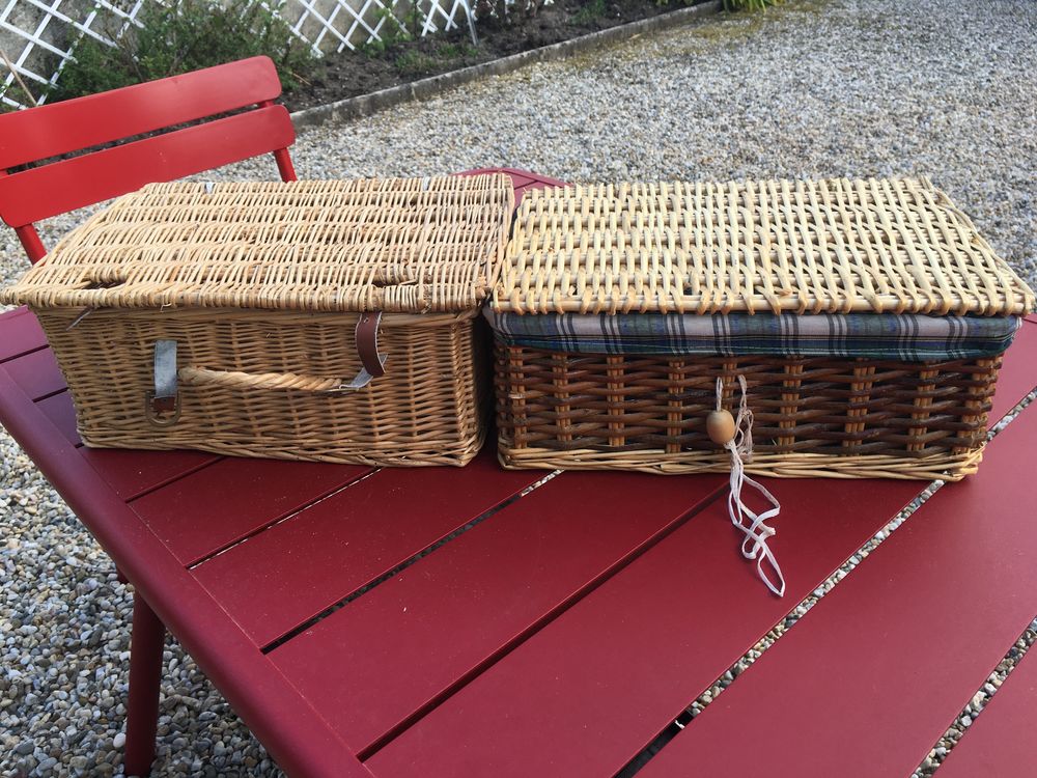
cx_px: 518
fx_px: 869
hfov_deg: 61.7
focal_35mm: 29
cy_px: 389
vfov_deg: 48.2
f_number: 2.2
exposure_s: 1/257
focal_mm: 4.15
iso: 25
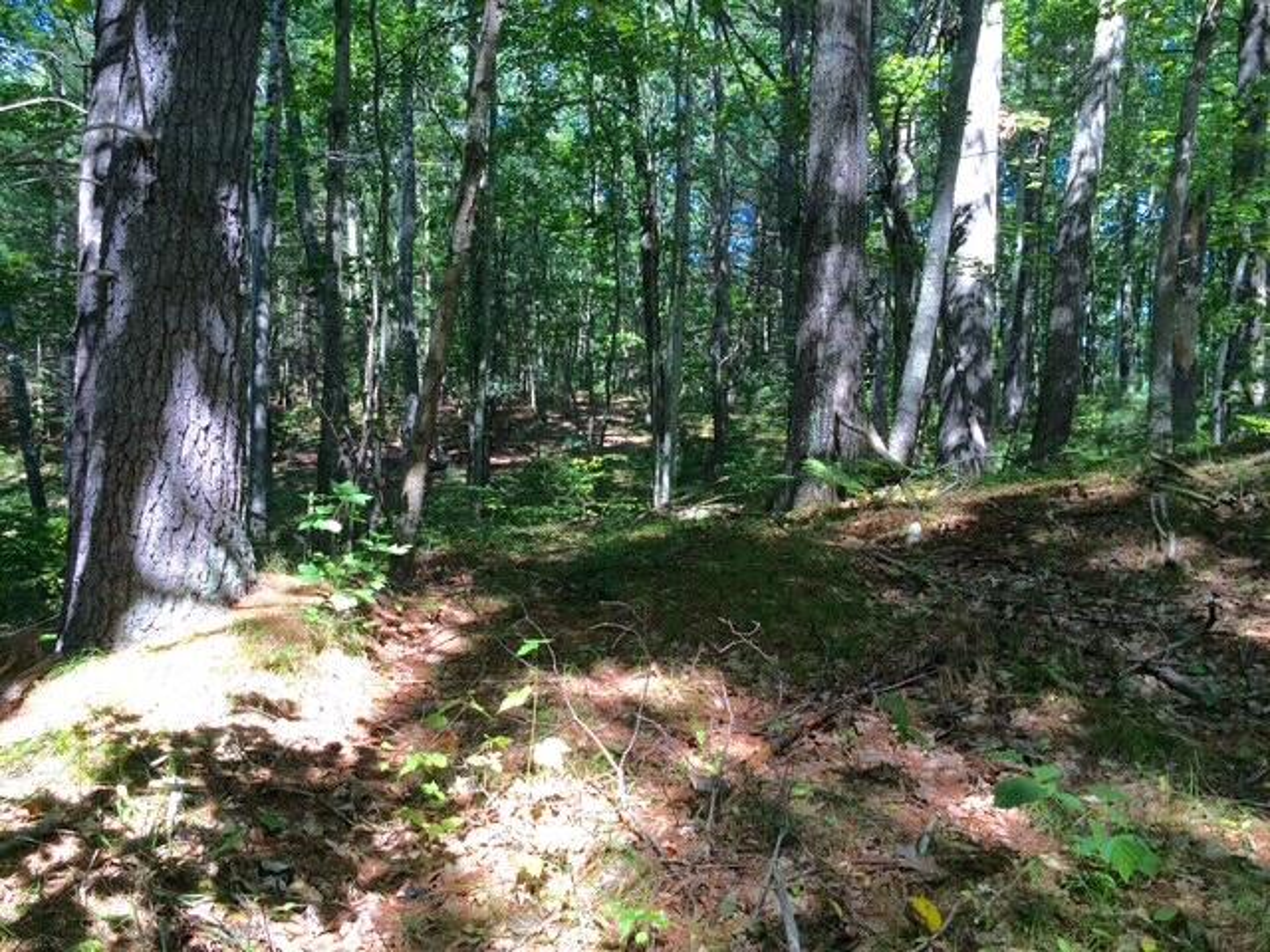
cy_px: 476
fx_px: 1064
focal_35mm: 29
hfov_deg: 61.7
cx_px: 635
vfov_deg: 48.2
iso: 32
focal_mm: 4.15
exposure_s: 1/134
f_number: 2.2
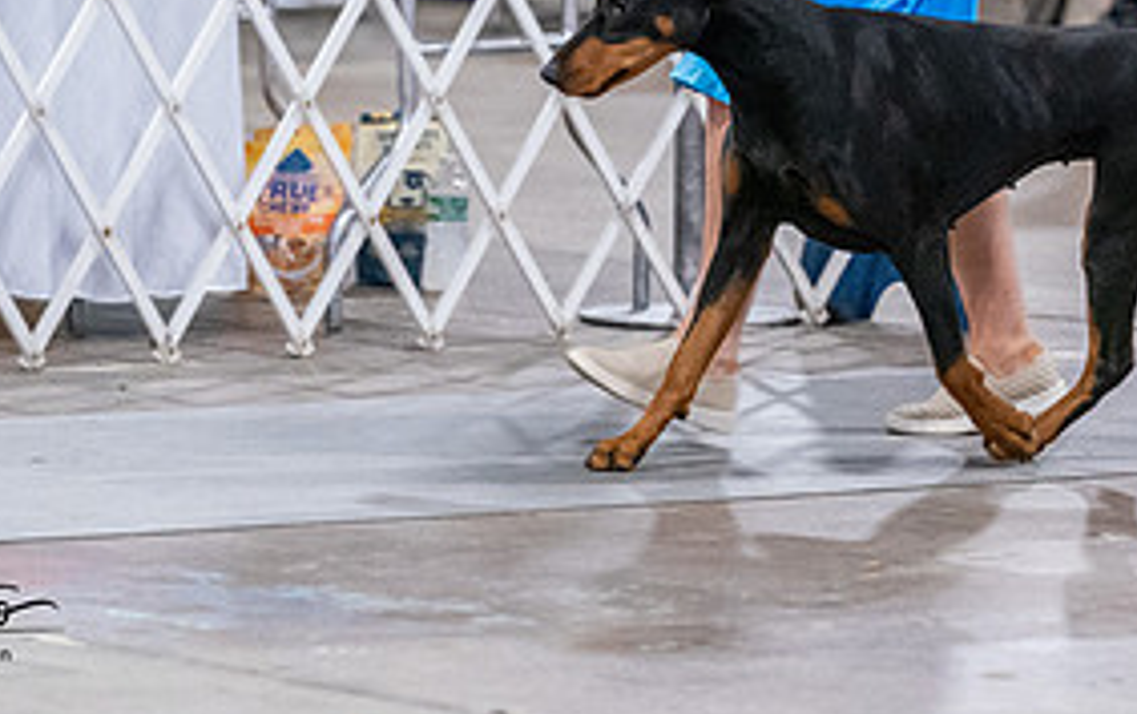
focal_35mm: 381
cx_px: 847
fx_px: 11820
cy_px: -26
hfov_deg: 5.5
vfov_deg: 3.5
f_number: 3.2
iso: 6400
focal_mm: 182
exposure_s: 1/320
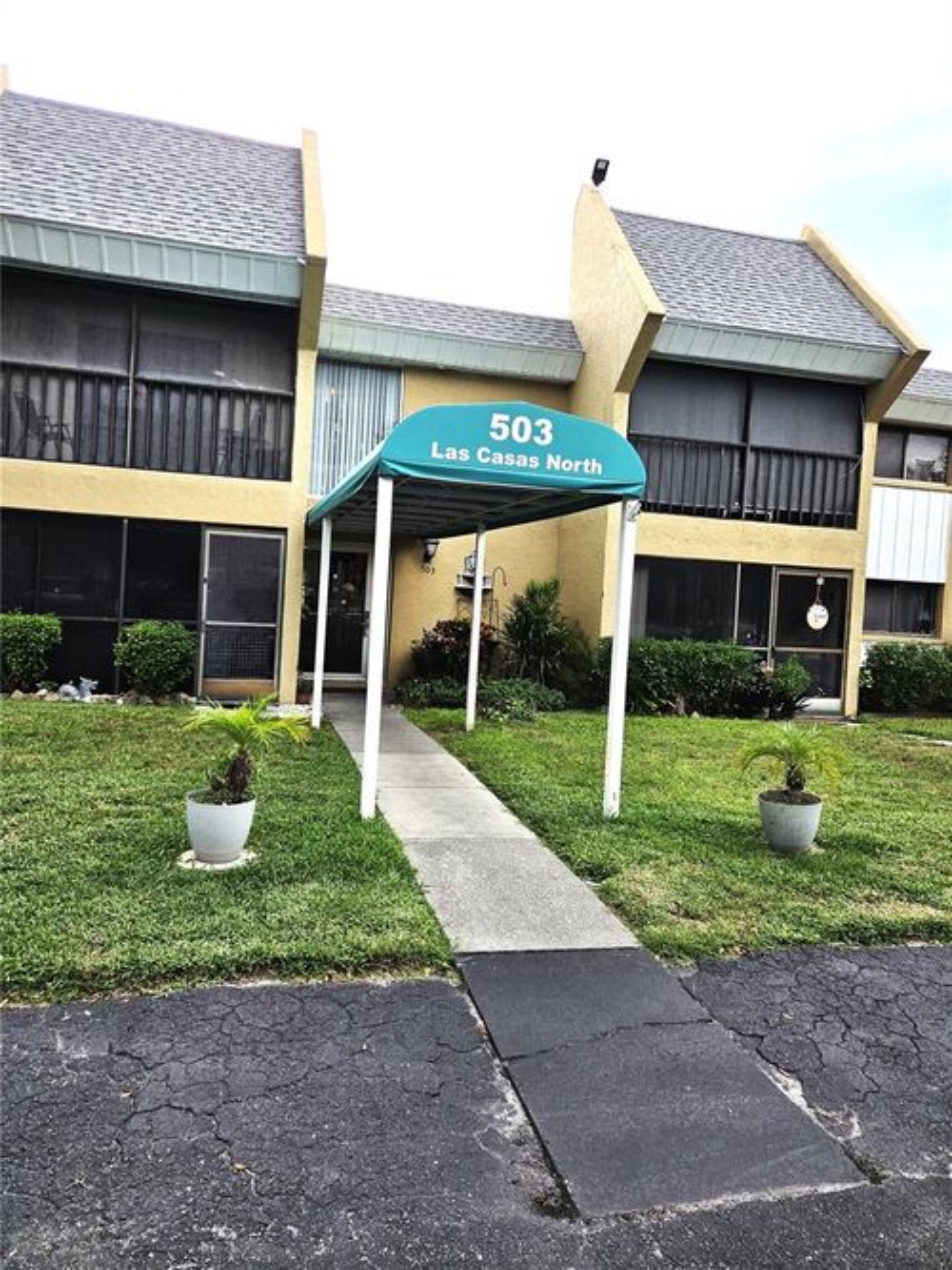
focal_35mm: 23
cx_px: 476
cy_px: 635
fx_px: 844
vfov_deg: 73.9
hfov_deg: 58.9
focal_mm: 5.4
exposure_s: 1/7324
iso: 80
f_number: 1.8
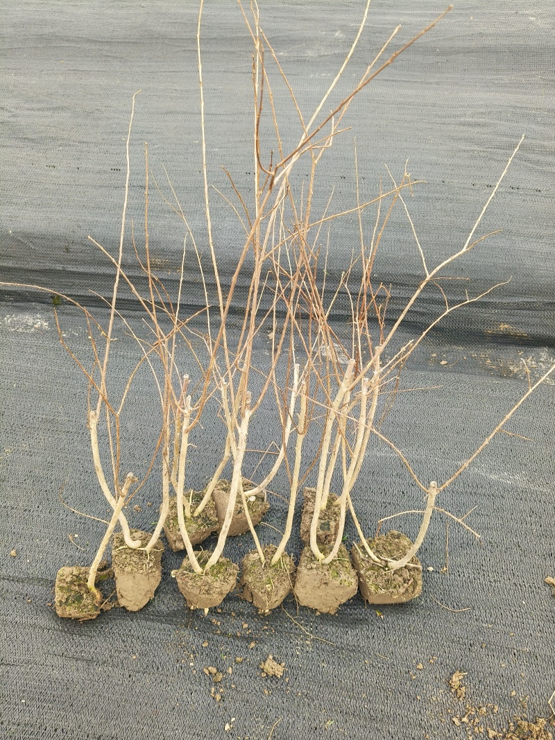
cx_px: 278
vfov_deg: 67.3
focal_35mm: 26
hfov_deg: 53.1
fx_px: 556
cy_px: 370
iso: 80
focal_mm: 4.84
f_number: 1.8
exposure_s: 1/151
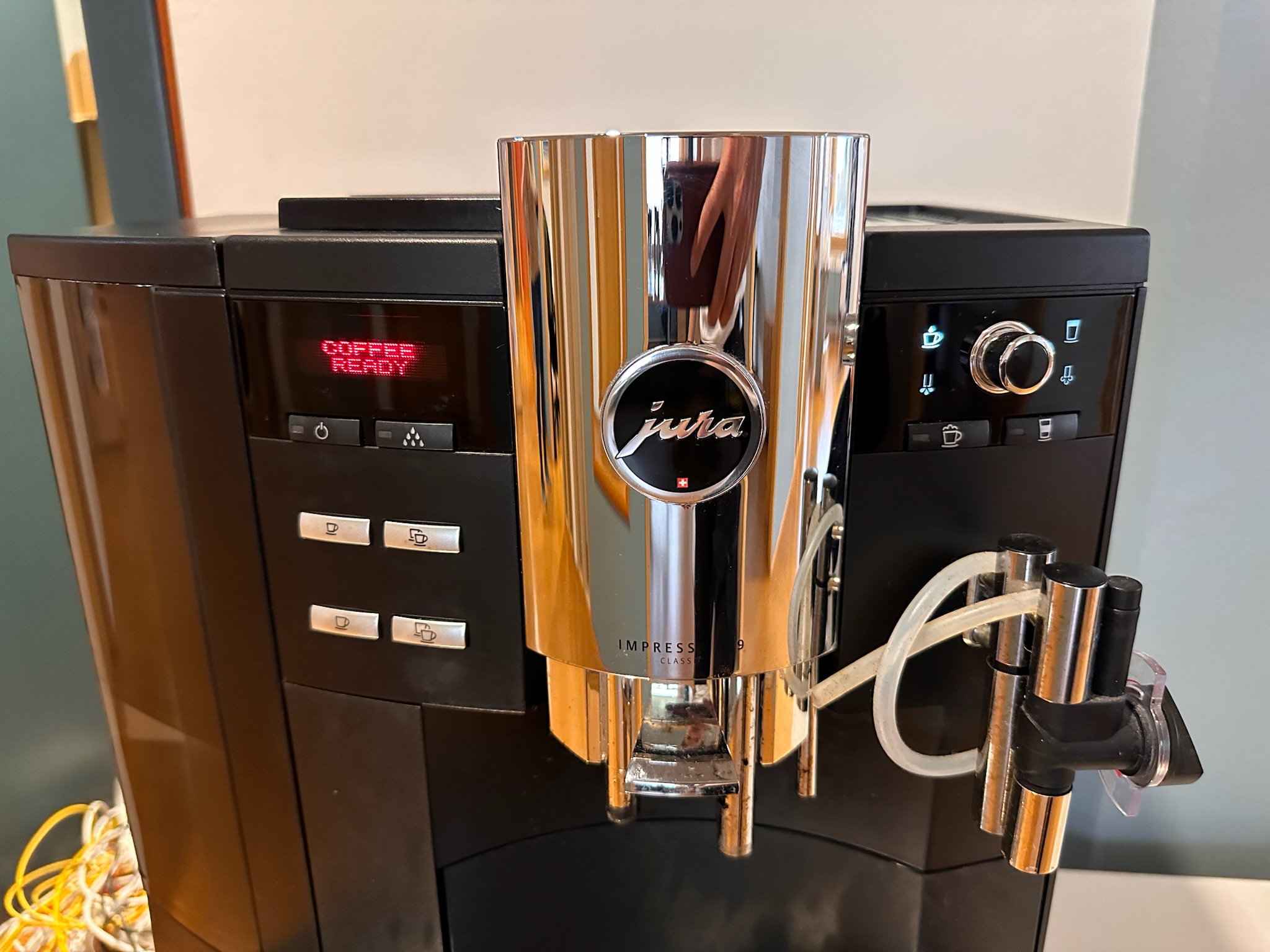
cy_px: 476
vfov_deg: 56.8
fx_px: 881
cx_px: 635
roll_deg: +1.0
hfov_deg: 71.6
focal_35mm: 24
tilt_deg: -17.1
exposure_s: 1/50
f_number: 1.78
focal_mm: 6.86
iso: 800
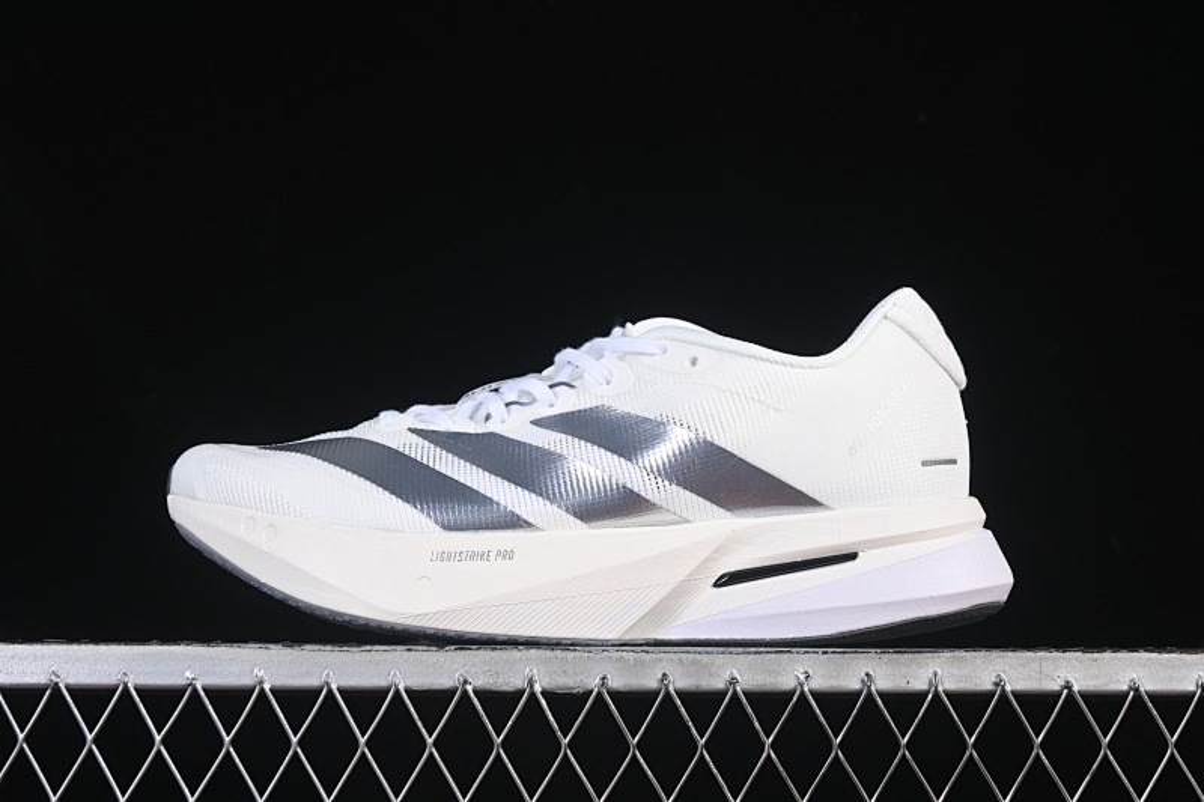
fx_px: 2508
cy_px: 401
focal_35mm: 75
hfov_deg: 27.0
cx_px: 602
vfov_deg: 18.2
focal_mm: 50
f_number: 8
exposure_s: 1/80
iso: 160
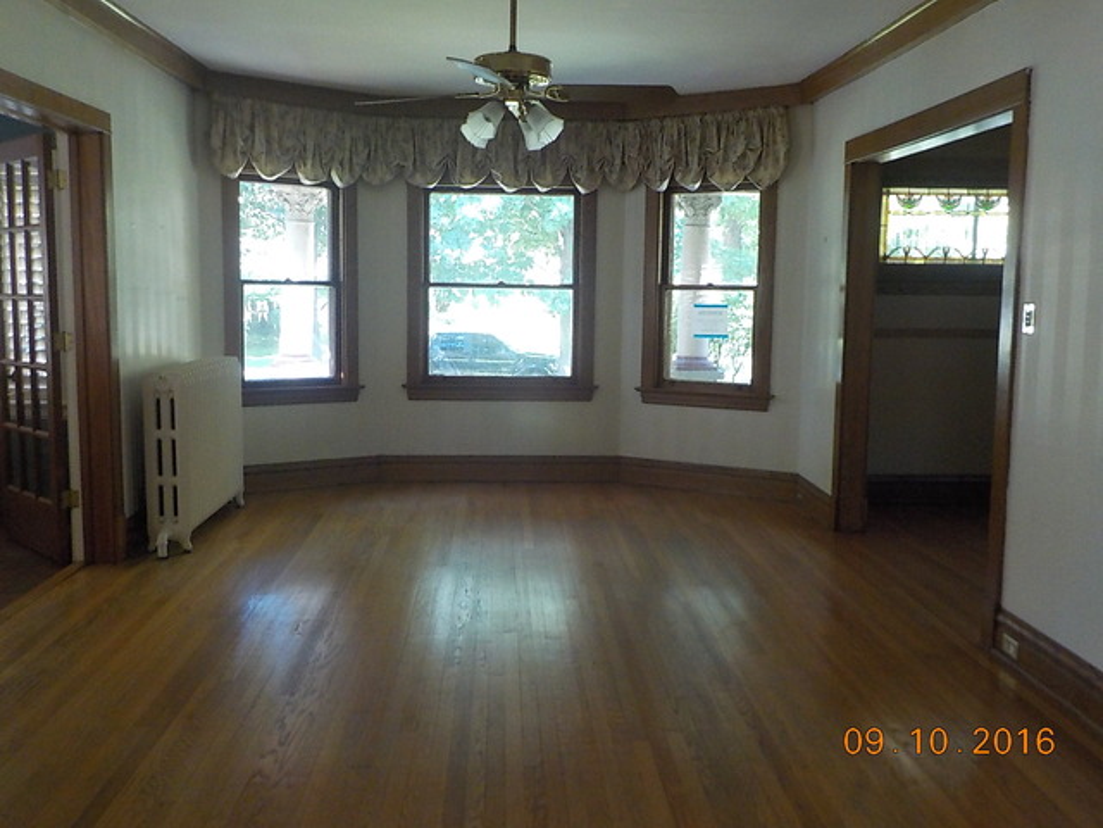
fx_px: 956
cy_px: 414
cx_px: 552
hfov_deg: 60.0
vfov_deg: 46.8
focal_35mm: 30
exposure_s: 1/20
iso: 400
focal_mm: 4.1
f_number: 3.3
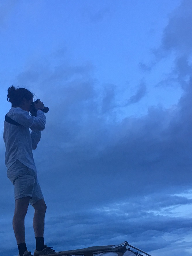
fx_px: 488
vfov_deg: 28.2
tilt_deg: +9.0
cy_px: 235
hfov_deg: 21.4
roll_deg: +5.8
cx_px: -2
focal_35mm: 66
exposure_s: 1/17
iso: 40
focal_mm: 4.15
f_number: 2.2
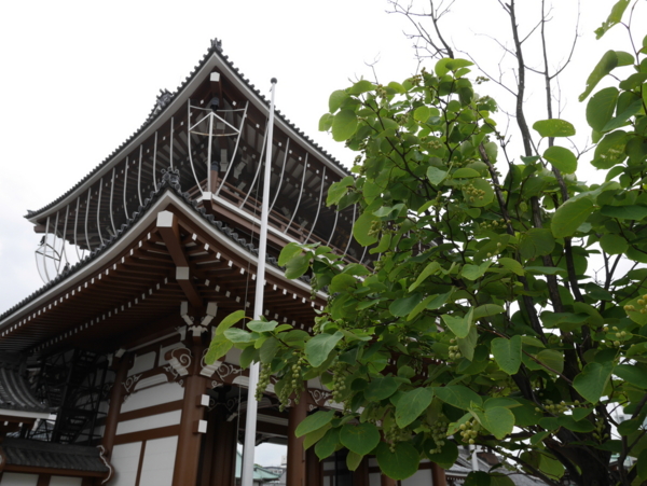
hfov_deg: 67.3
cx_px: 324
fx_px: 486
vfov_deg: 53.1
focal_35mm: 26
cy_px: 243
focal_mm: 13
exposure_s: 1/250
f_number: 5.6
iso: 200
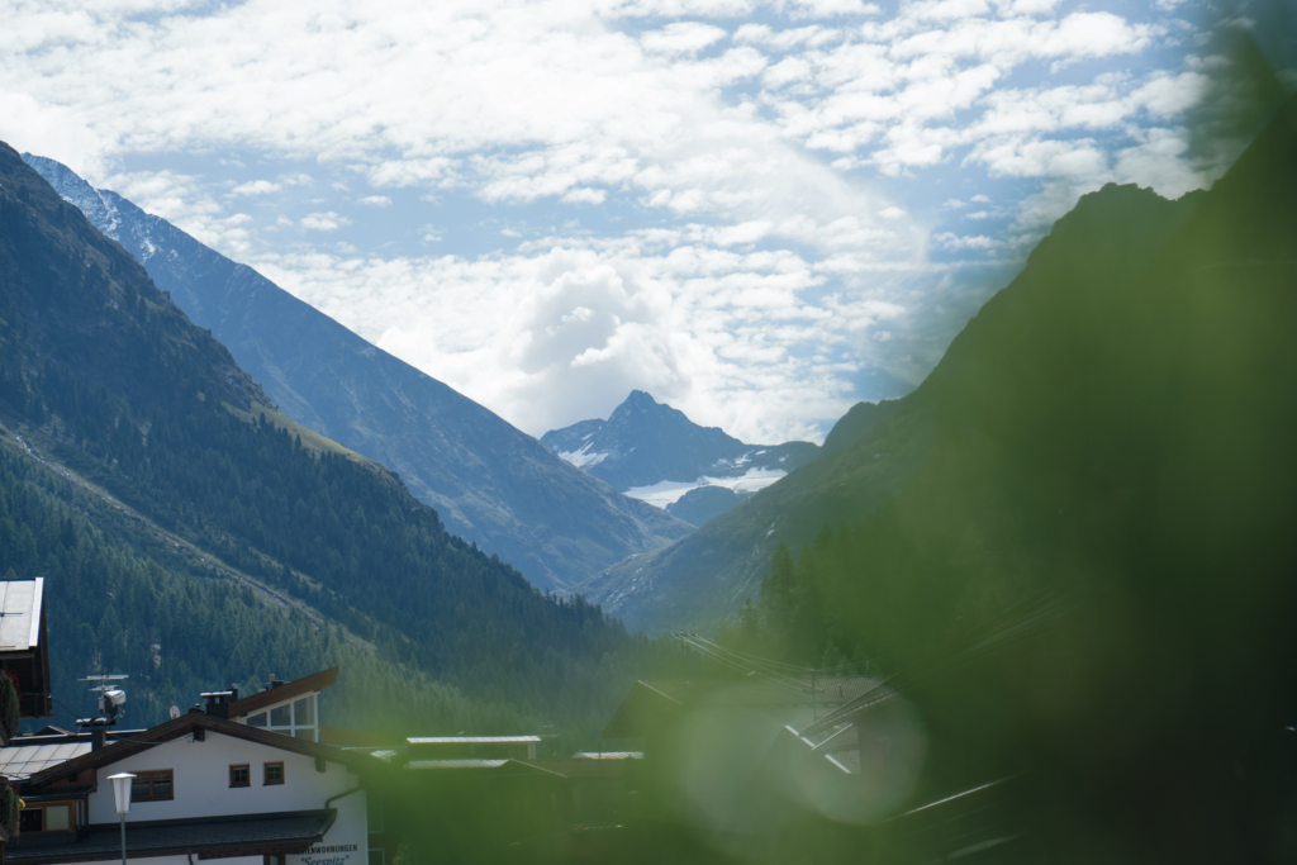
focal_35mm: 85
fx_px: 3063
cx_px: 648
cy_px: 432
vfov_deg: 16.1
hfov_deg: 23.9
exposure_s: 1/800
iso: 100
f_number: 5
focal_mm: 85
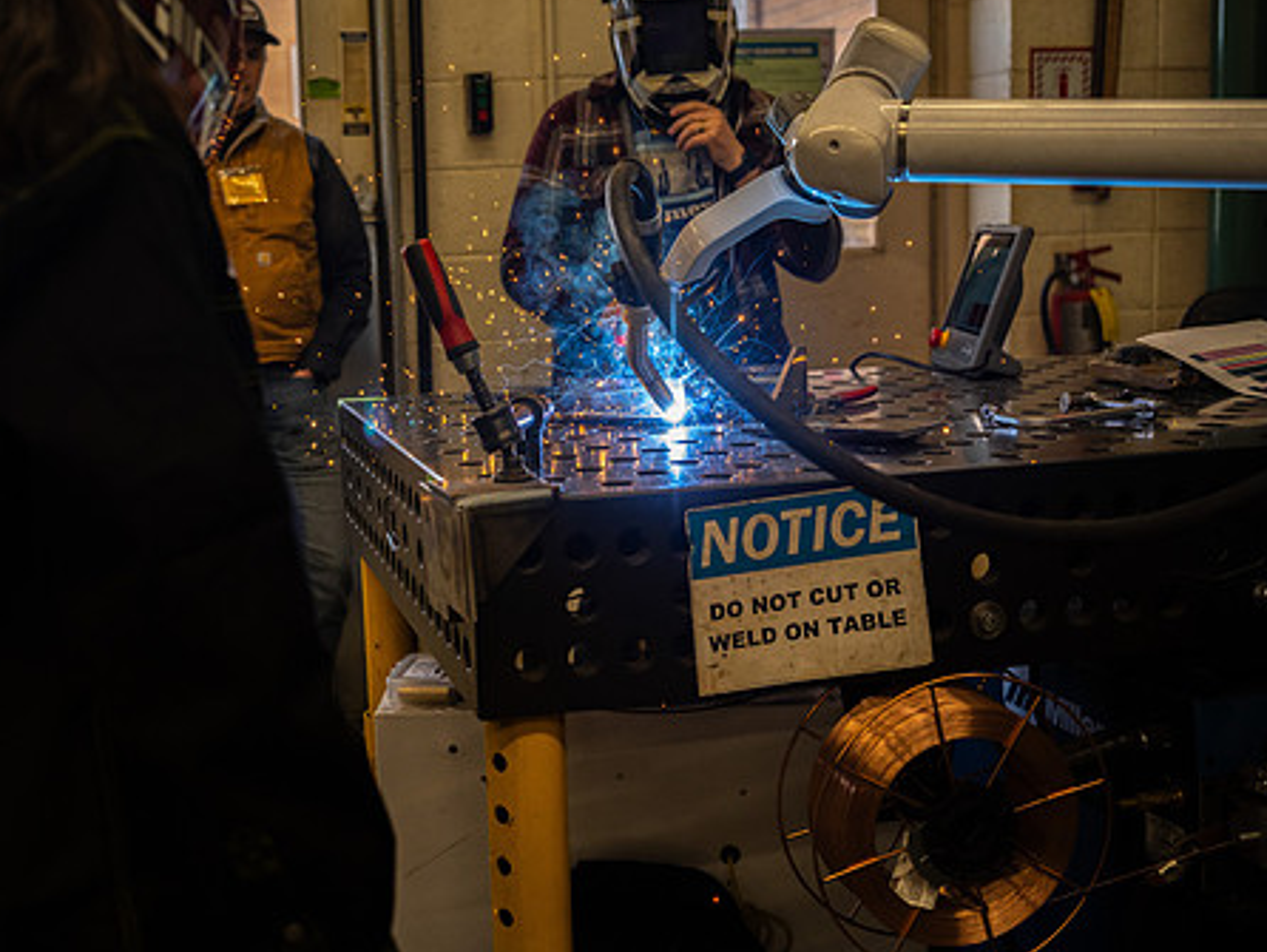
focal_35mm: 45
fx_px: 1648
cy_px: 413
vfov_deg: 32.2
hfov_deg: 41.9
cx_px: 506
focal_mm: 36
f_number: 2.8
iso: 400
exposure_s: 1/1000
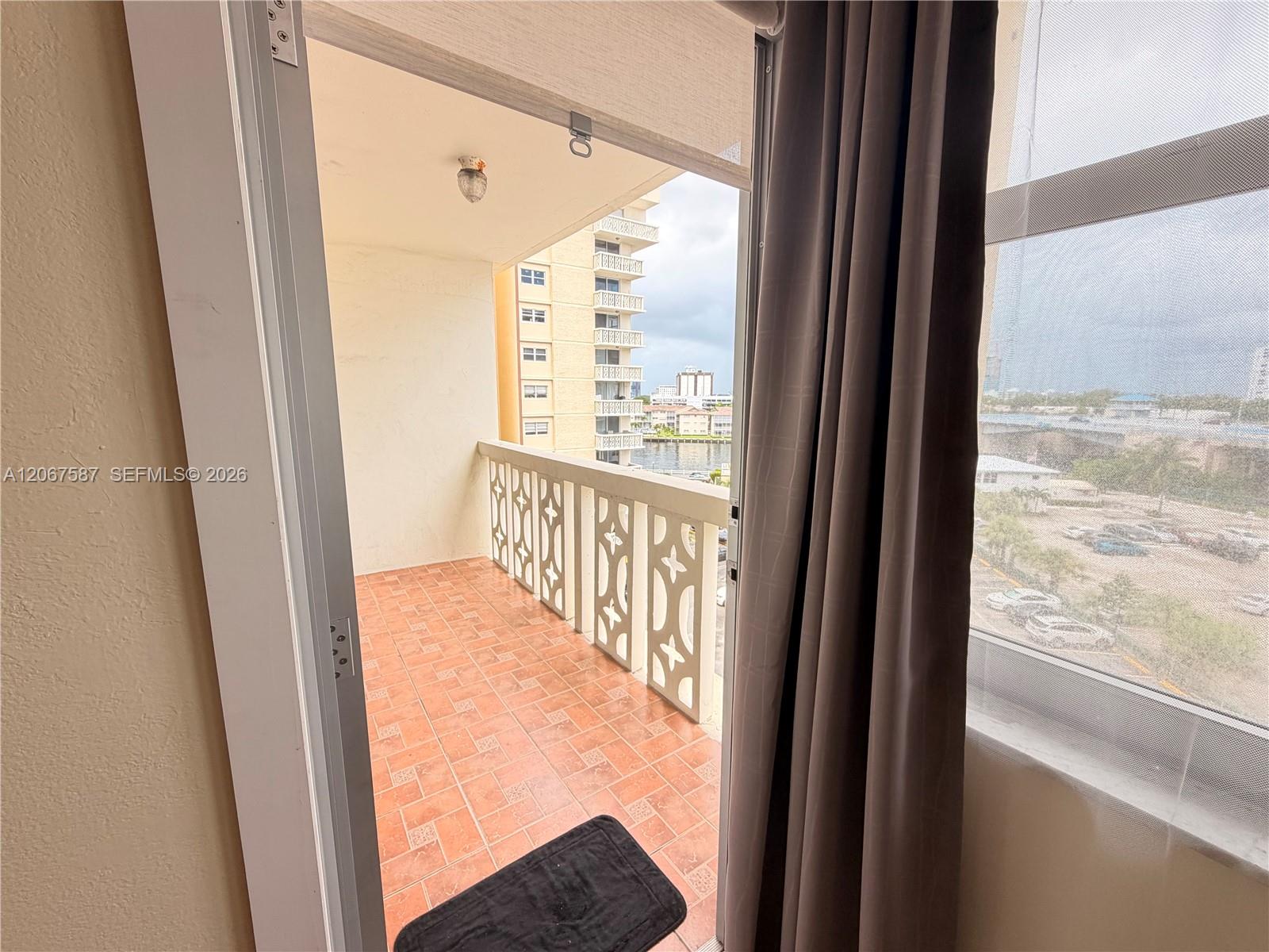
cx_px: 634
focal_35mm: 14
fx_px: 513
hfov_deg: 102.1
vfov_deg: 85.7
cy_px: 476
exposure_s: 1/121
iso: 100
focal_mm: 2.22
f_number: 2.2
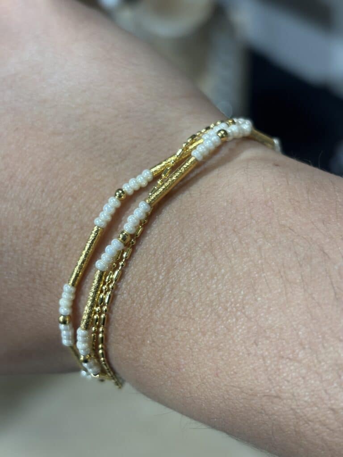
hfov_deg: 28.0
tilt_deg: -56.1
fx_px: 687
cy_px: 228
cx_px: 172
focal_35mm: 52
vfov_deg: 36.8
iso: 25
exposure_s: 1/50
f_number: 1.6
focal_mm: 5.96
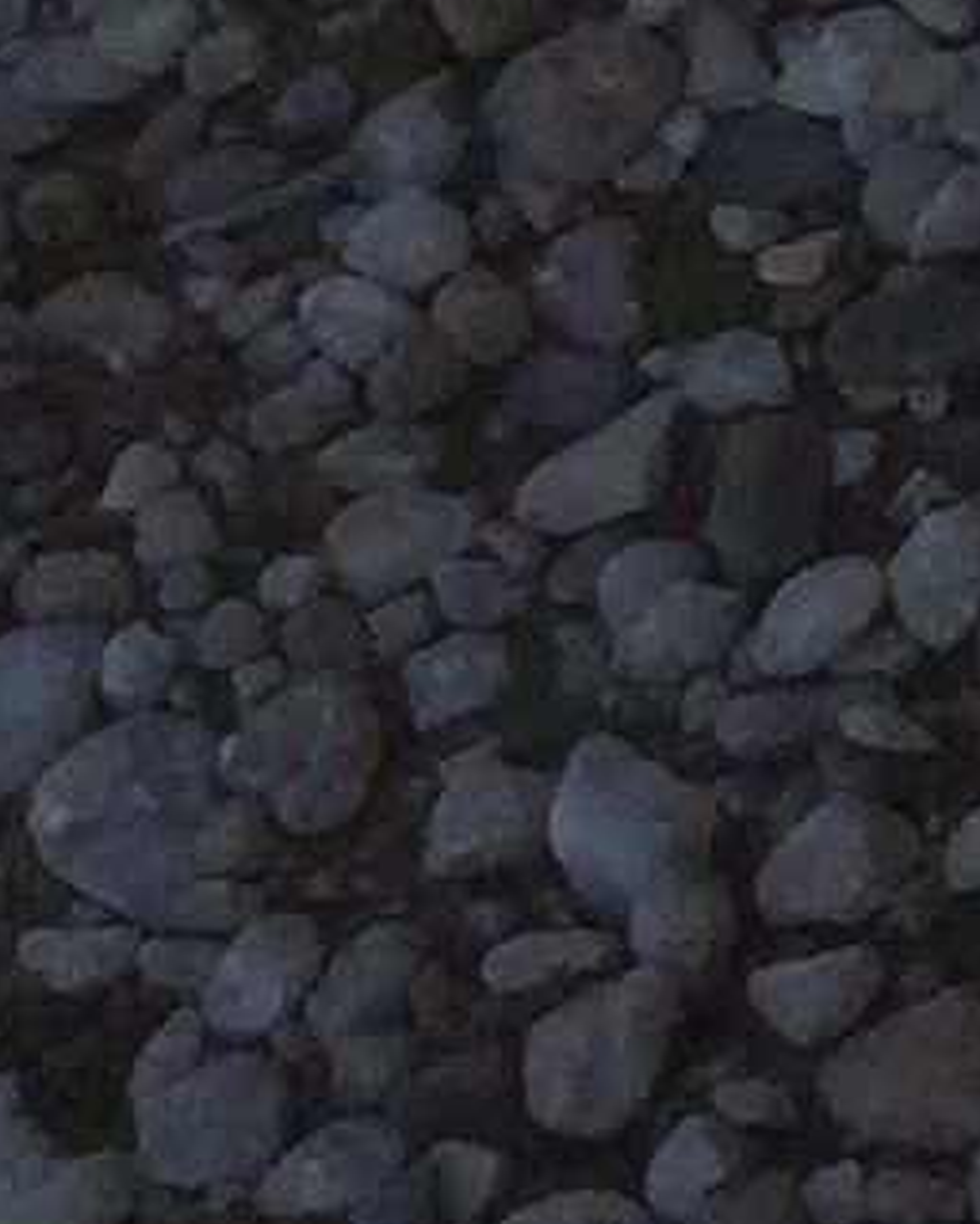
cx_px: 6167
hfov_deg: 4.0
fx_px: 11203
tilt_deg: -55.0
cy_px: -463
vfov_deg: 6.2
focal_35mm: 309
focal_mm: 3.3
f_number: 2.4
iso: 25
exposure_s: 1/1199
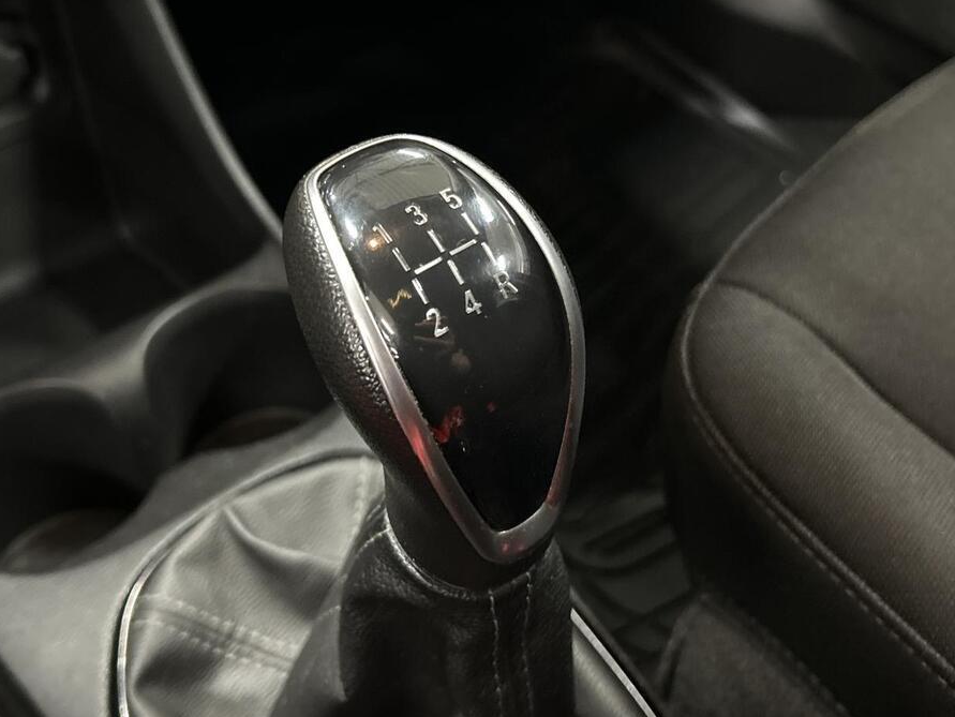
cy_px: 260
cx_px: 458
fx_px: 1159
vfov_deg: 34.2
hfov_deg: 44.8
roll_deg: +1.5
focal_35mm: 42
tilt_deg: -41.5
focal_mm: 5.7
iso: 1000
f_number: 1.5
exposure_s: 1/26
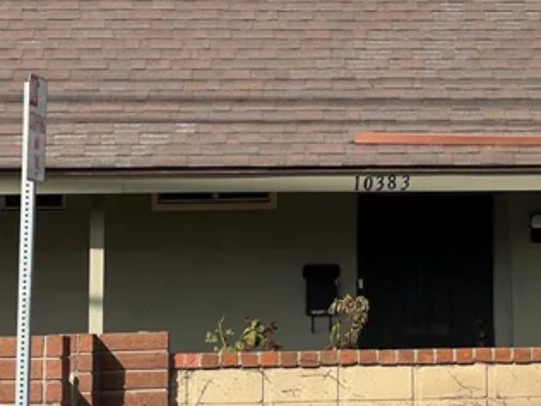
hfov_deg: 10.7
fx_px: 2844
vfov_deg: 8.1
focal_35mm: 182
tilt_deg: +4.5
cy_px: 70
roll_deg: +0.7
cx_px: 605
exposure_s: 1/737
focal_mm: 9
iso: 32
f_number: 2.8
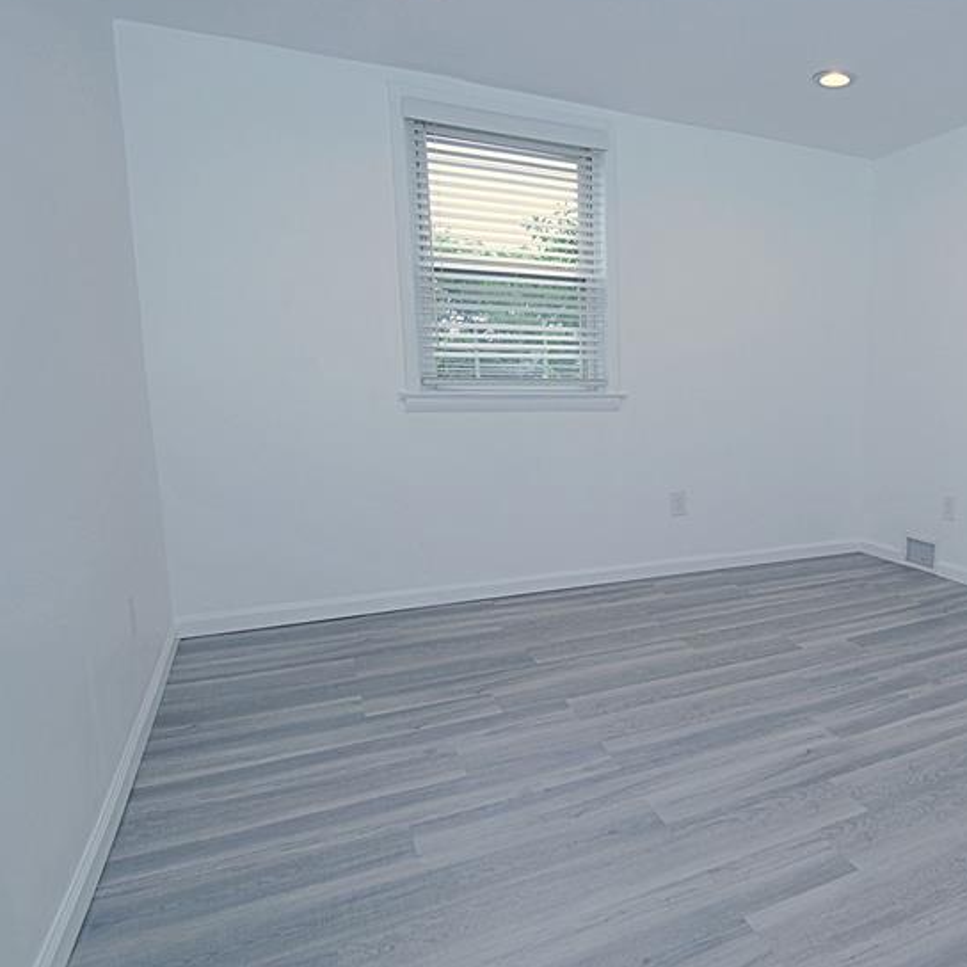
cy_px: 494
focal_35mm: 24
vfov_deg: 65.0
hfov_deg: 59.2
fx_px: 759
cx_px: 793
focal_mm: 15
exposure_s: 1/125
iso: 500
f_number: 7.1
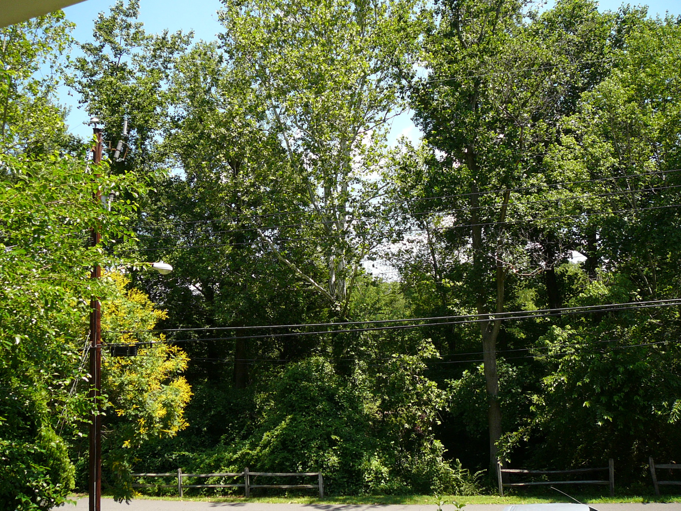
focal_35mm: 35
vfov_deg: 40.7
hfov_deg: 52.6
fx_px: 689
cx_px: 340
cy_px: 256
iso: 80
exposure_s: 1/400
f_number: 2.8
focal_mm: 5.2
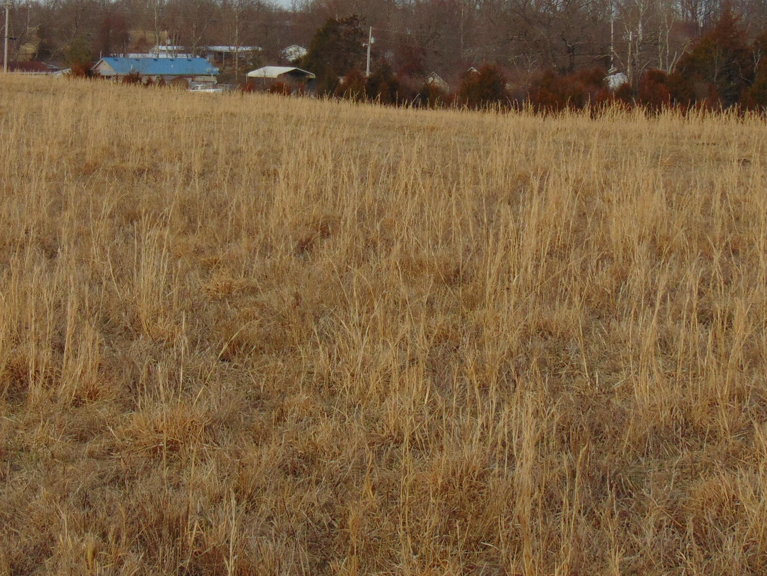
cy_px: 144
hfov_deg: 18.7
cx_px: 270
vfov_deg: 14.0
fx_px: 2327
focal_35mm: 105
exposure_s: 1/320
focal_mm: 10.8
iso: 80
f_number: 3.6
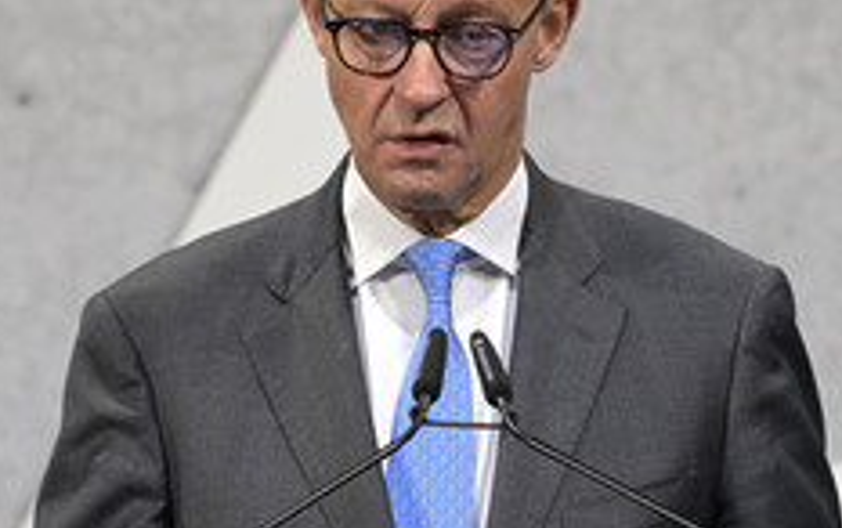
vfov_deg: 2.1
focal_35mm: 630
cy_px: 300
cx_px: 443
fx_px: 14467
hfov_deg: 3.3
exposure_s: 1/800
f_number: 5.6
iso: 4000
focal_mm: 320
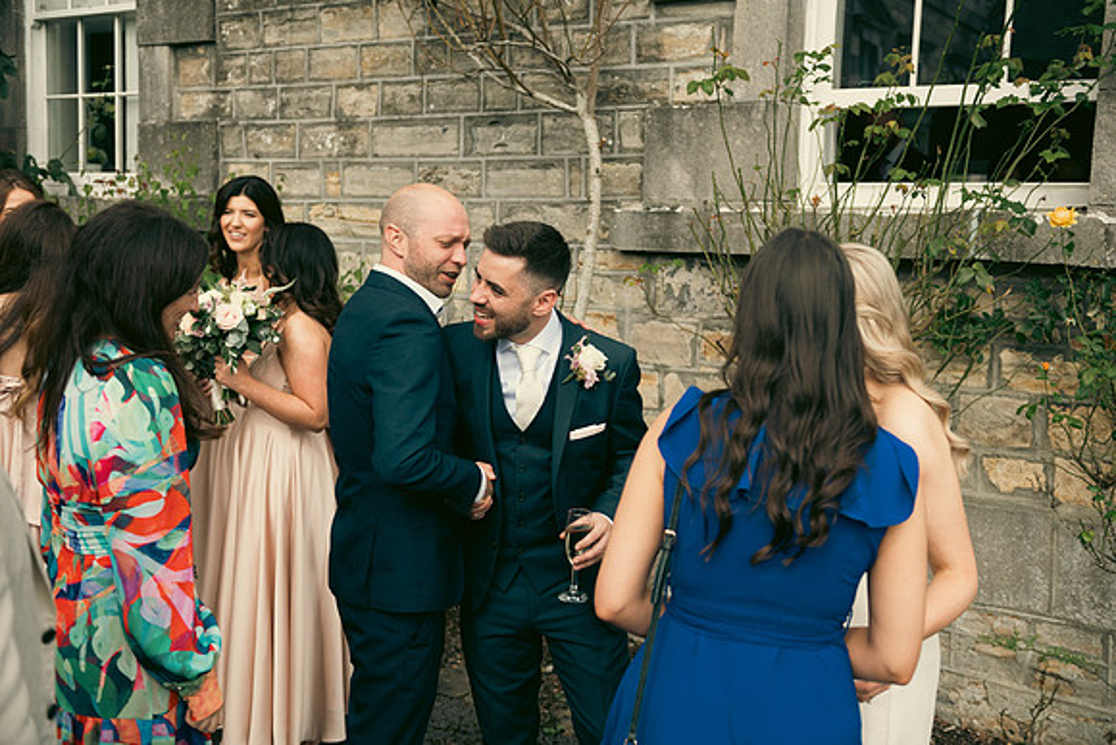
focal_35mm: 40
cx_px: 558
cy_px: 372
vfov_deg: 33.4
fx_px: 1240
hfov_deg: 48.4
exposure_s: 1/800
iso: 100
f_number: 3.5
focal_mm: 40
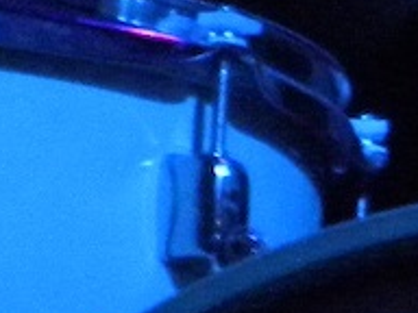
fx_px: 27483
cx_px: 917
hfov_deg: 0.9
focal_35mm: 2276
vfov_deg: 0.7
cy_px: -871
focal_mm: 51.8
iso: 400
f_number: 4.5
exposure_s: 1/48.3
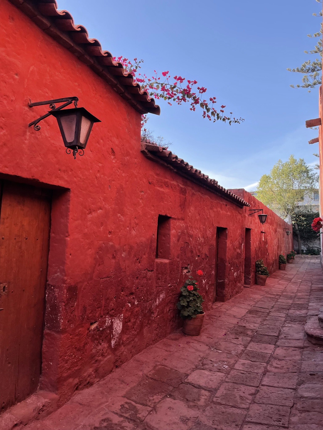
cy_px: 215
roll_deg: -0.5
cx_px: 162
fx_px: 323
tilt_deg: +5.7
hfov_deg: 53.1
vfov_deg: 67.3
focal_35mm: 26
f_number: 1.6
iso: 32
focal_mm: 4.2
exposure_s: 1/658
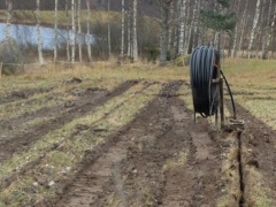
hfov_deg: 17.9
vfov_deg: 13.2
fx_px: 877
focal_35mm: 110
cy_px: 239
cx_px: 174
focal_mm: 4.13
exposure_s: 1/30
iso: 50
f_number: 2.4
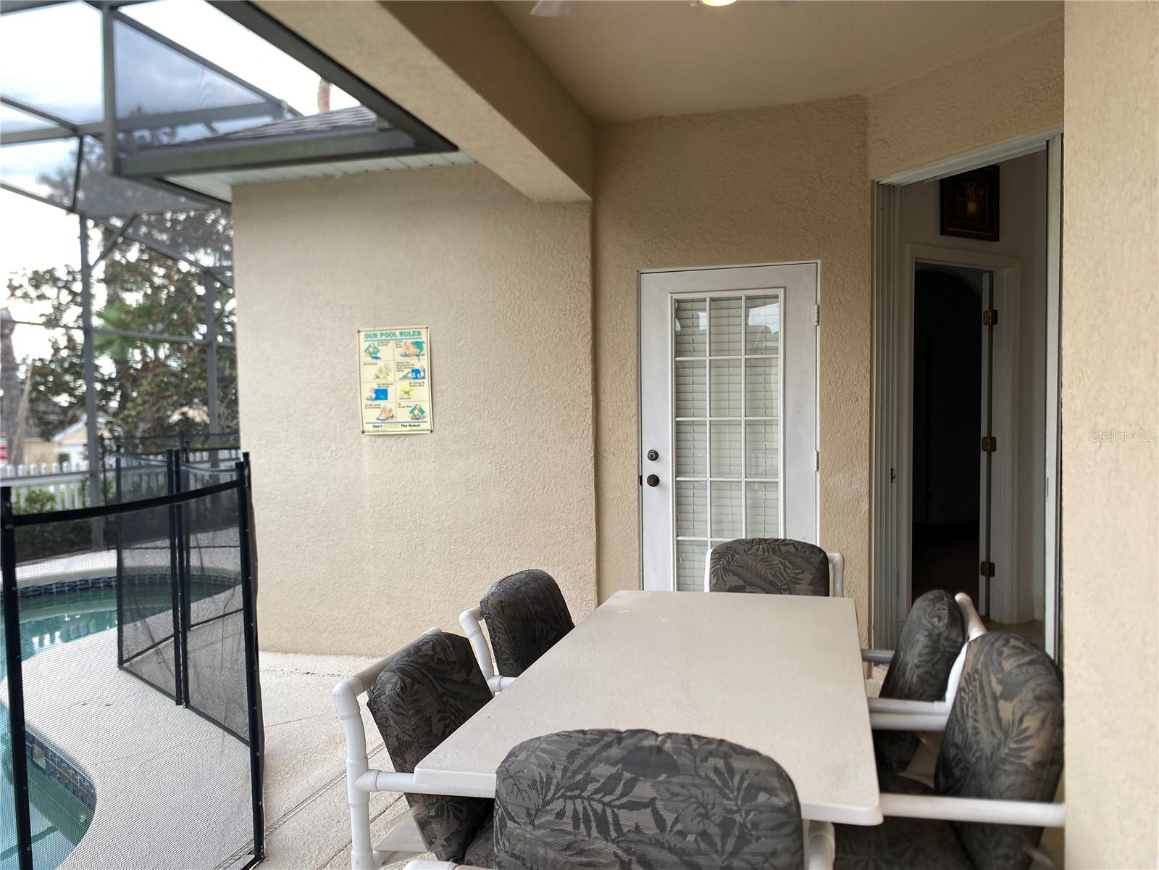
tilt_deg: -2.7
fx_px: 871
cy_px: 435
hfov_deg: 67.3
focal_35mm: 26
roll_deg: +0.6
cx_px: 580
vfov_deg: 53.1
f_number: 1.8
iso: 40
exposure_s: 1/120
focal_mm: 4.25
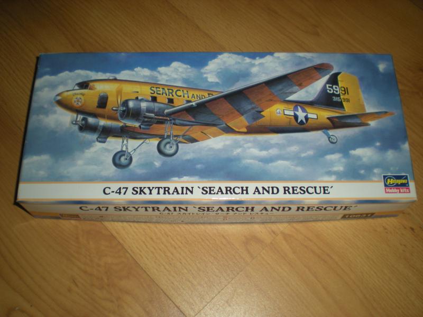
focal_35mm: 38
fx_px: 464
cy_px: 158
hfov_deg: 49.0
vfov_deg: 37.7
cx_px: 212
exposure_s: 1/60
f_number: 3.1
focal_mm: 6.3
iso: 64
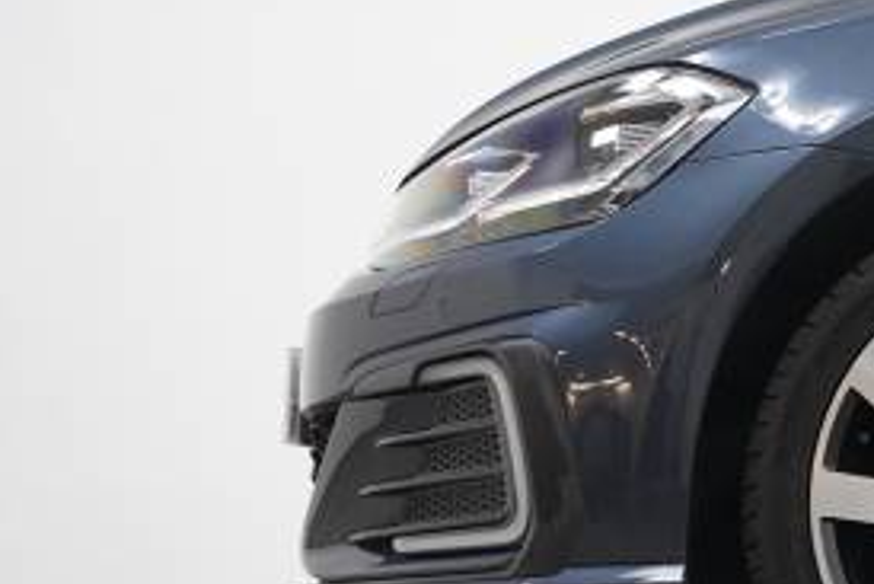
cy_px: 412
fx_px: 3446
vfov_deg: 9.7
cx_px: 992
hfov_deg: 14.1
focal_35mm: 142
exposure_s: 1/160
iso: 1600
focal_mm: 60.8
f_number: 3.2
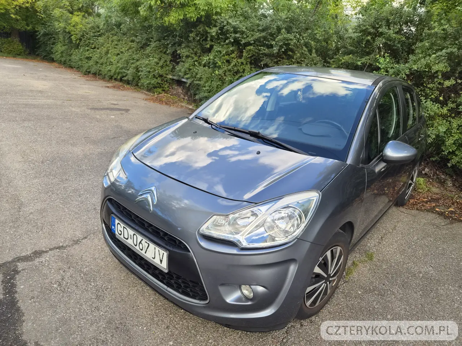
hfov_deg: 73.9
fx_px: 307
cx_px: 231
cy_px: 173
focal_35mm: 23
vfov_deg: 58.9
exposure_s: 1/564
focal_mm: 5.4
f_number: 1.8
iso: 80
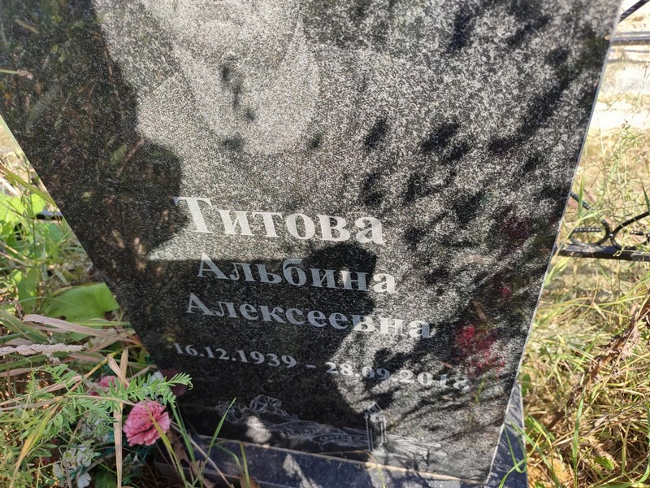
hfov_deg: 69.4
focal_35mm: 25
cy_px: 244
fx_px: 469
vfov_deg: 54.9
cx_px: 325
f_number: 1.9
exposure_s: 1/212
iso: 50
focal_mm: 6.04
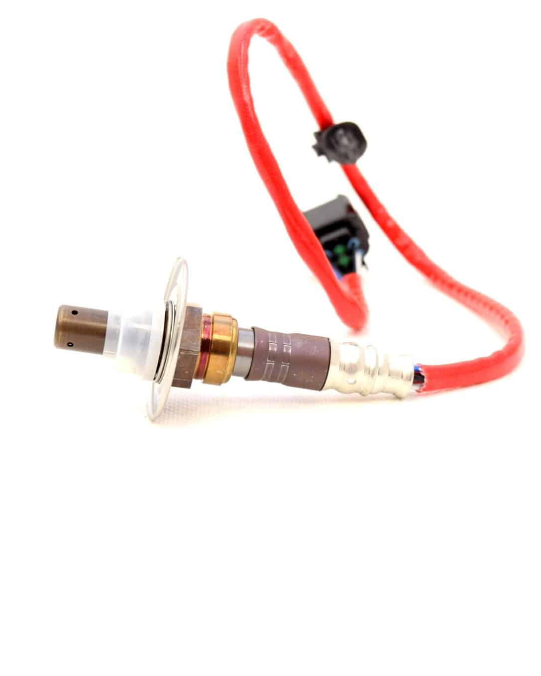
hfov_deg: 29.7
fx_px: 1021
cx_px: 236
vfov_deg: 36.7
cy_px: 340
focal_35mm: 51
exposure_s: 1/125
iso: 400
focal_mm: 24
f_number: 5.6
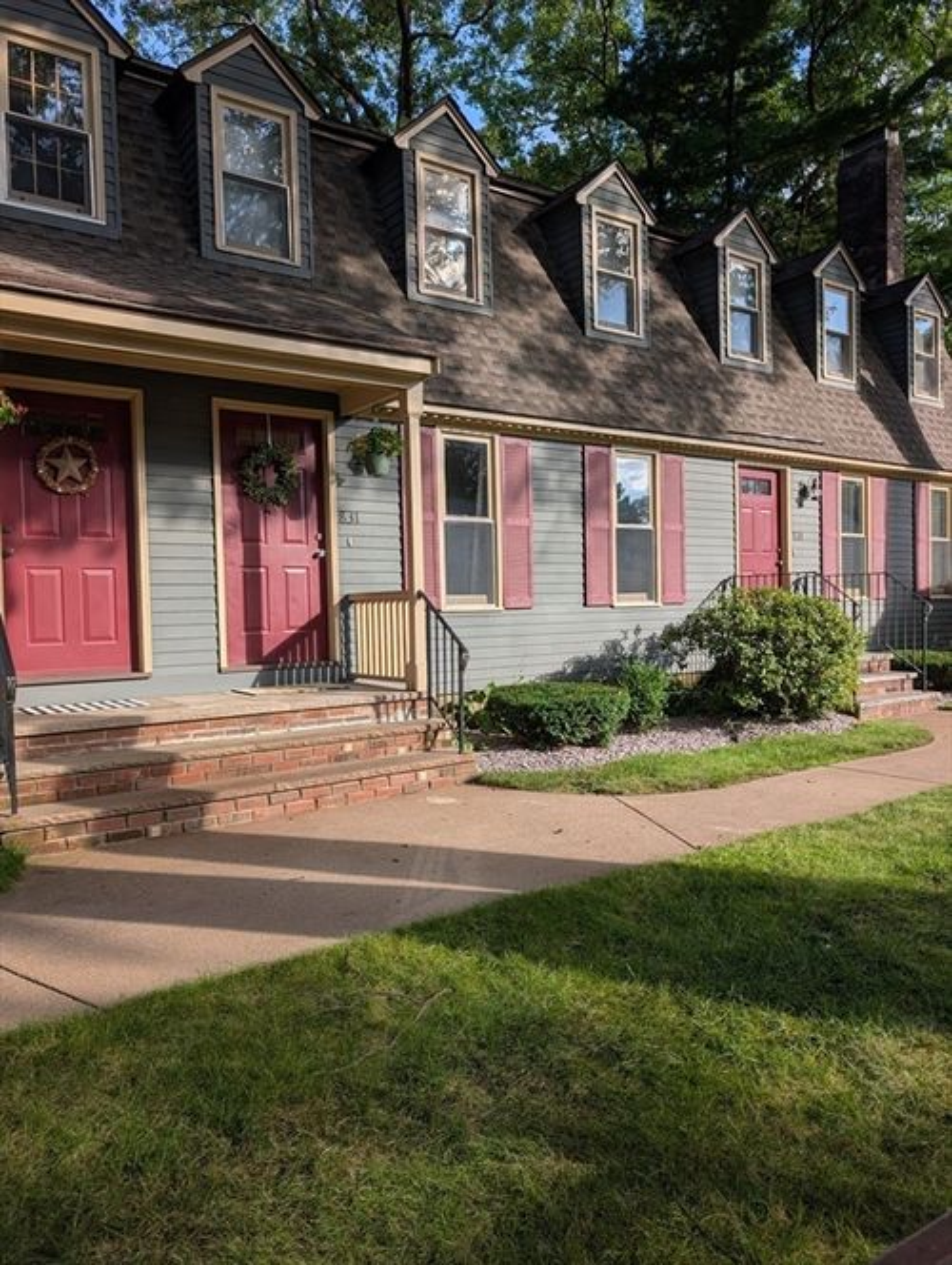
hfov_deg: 56.9
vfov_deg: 71.5
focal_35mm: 24
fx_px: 878
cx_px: 476
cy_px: 632
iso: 20
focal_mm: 6.9
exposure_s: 1/3448
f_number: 1.68
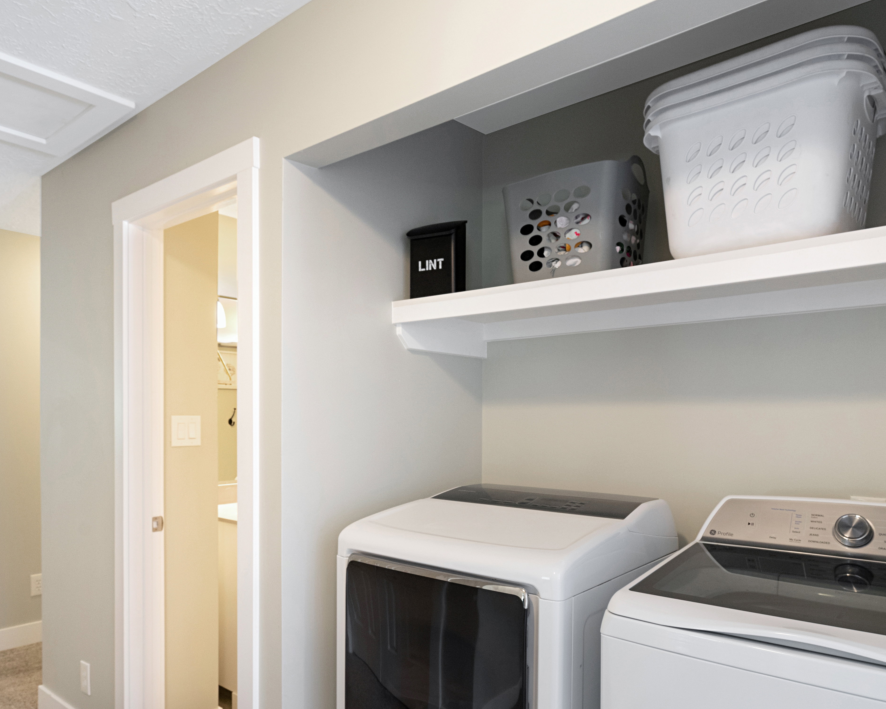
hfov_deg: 70.3
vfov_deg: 58.3
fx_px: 629
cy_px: 428
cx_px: 442
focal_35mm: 24
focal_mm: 16
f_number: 9
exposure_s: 1/2
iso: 800
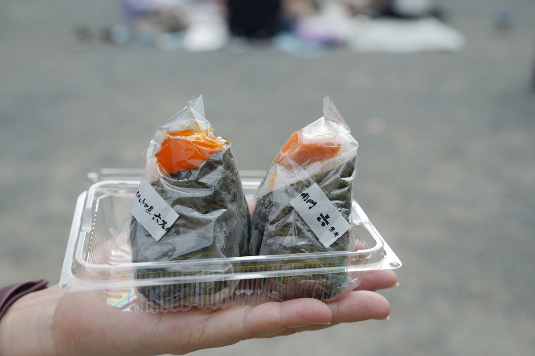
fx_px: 639
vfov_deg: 31.2
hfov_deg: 45.4
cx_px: 268
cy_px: 178
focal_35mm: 43
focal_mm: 43
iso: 100
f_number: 5.6
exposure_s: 1/125
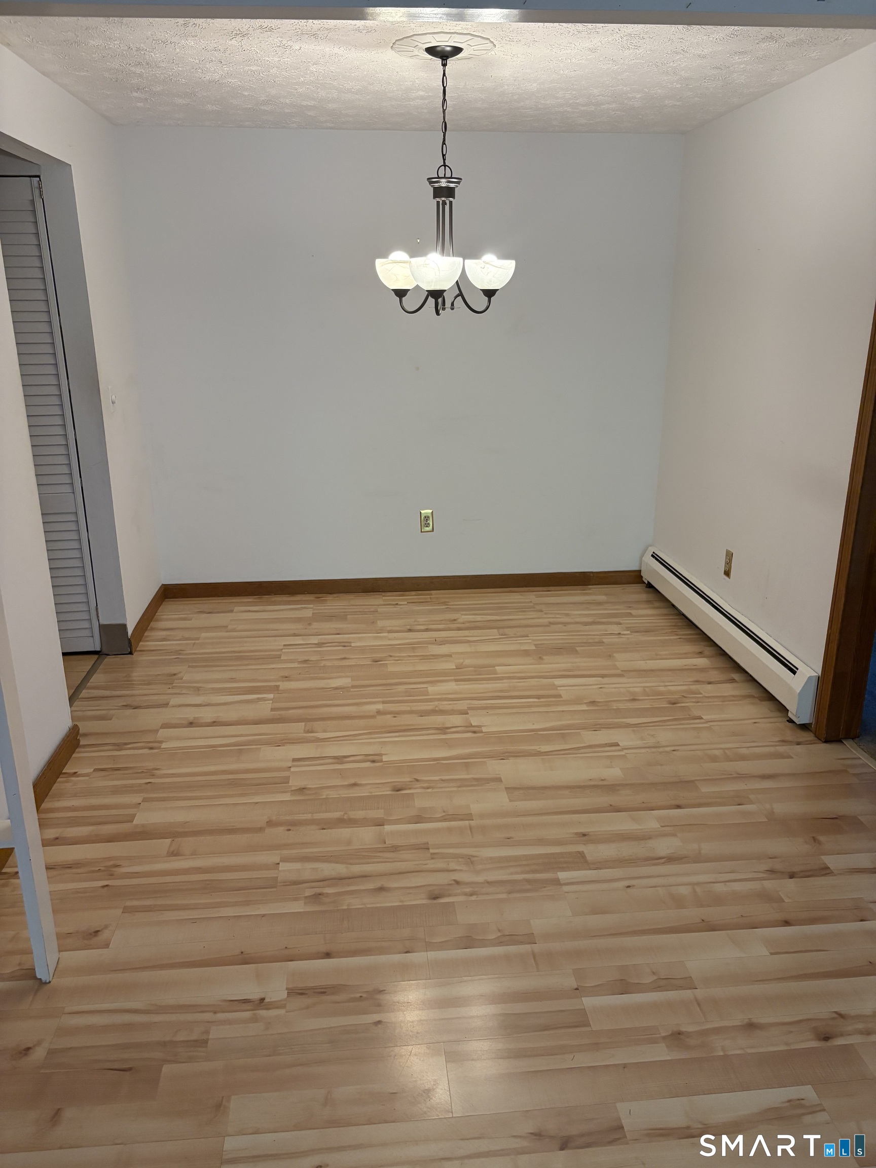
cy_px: 584
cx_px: 438
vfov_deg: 67.3
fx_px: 877
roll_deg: -0.4
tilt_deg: -17.1
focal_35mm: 26
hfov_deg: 53.1
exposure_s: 1/120
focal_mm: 5.96
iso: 200
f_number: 1.6
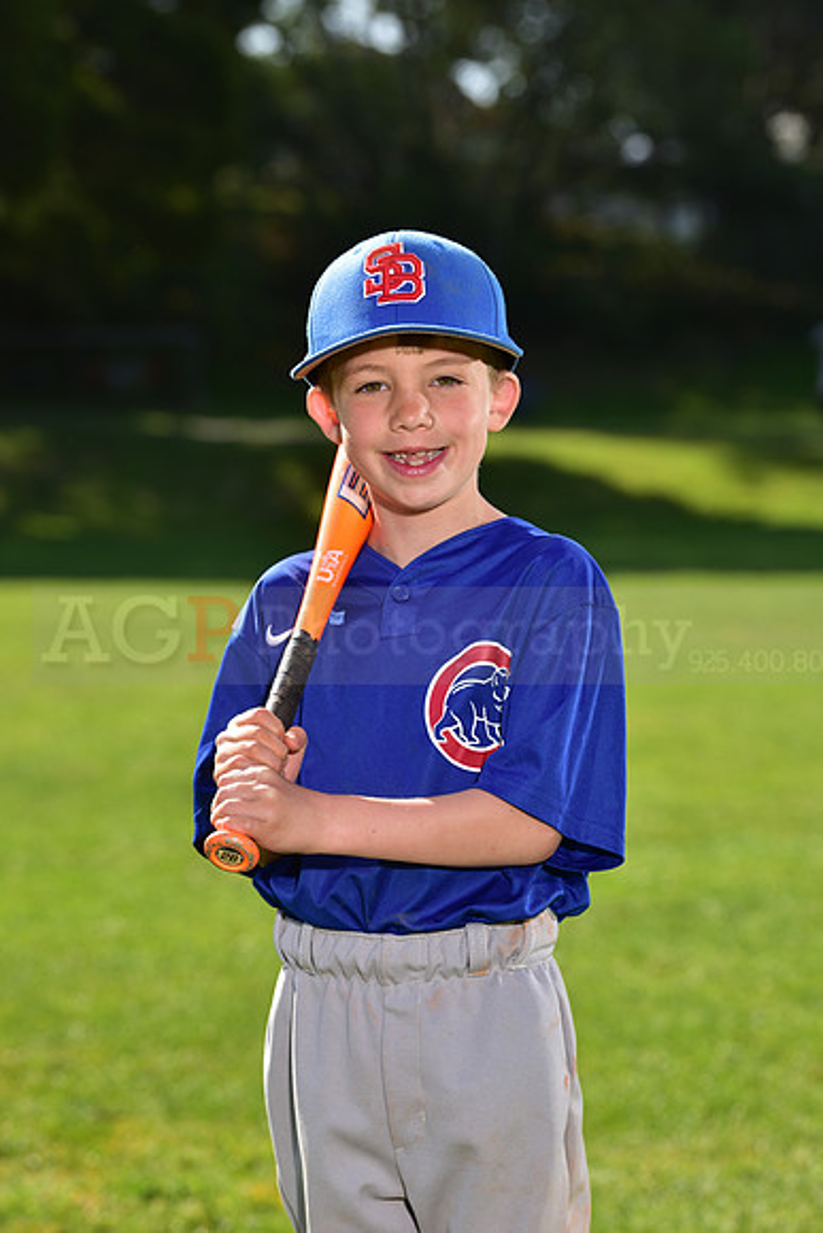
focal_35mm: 125
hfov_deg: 11.0
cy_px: 616
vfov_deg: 16.4
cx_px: 412
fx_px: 4284
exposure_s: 1/250
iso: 80
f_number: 5.6
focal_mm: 125
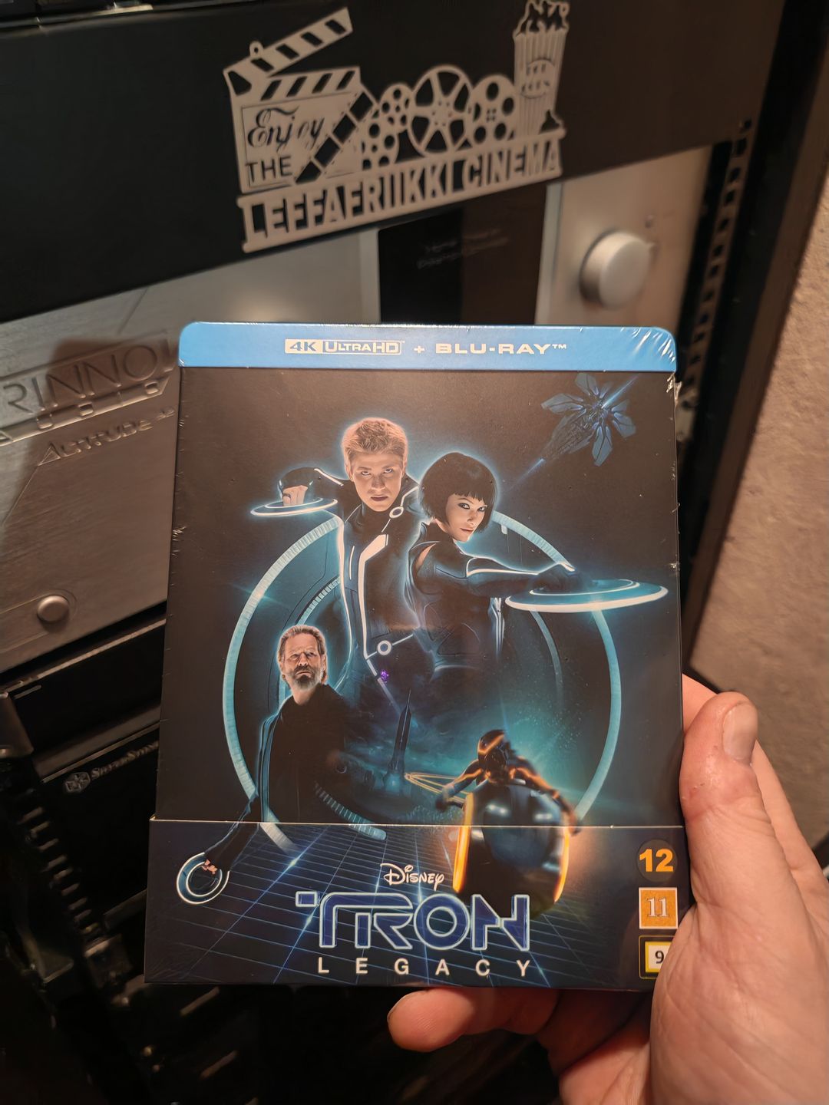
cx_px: 414
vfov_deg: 67.3
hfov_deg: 53.1
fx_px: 830
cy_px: 552
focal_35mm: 26
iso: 2000
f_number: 1.6
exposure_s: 1/32
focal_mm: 5.4
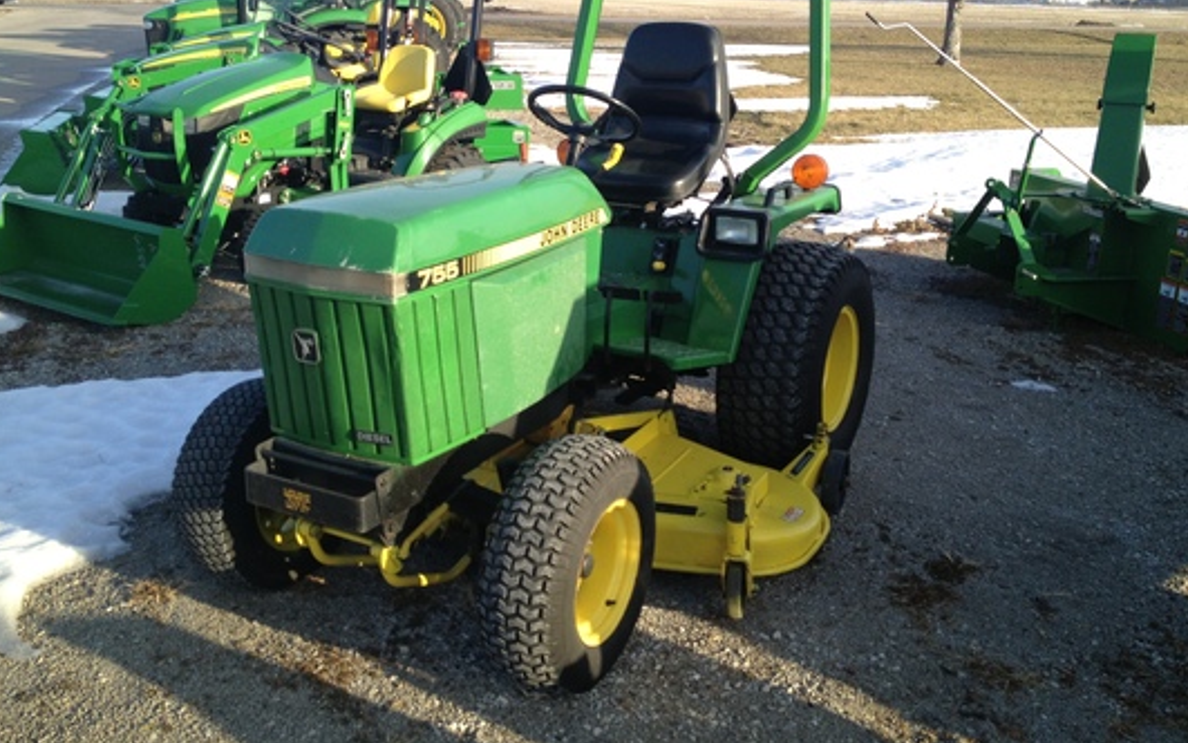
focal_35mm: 38
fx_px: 1230
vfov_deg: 33.5
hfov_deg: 51.5
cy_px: 291
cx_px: 593
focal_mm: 4.28
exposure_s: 1/593
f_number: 2.4
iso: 50
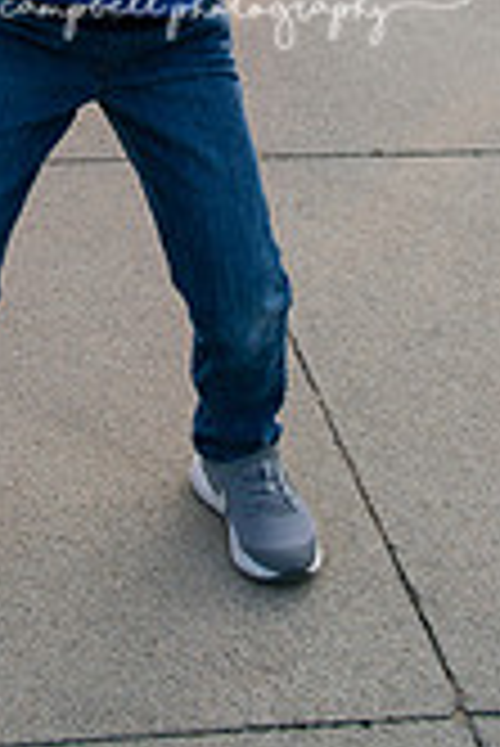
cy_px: -234
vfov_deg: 19.7
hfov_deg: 14.4
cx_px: 113
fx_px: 1975
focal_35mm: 95
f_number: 7.1
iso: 400
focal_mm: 35
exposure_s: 1/250
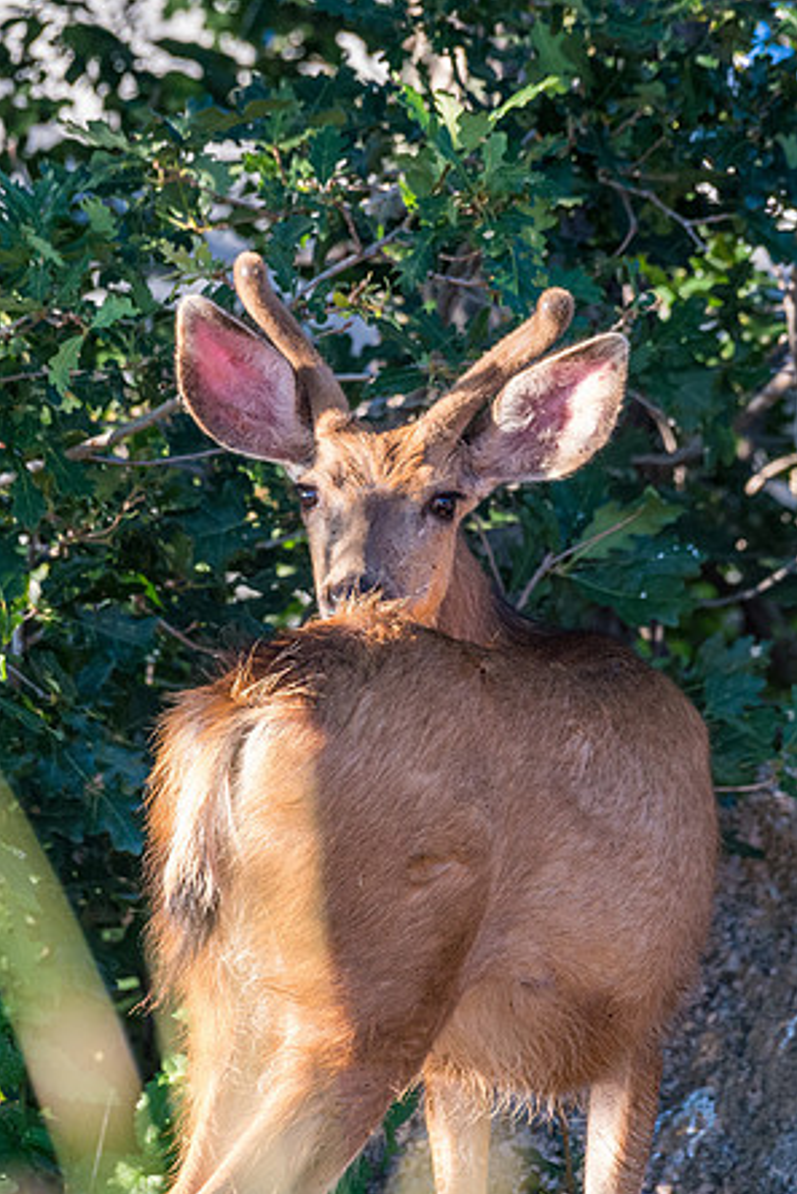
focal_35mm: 771
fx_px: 25582
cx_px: 399
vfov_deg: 2.7
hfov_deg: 1.8
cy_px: 591
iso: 2500
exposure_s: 1/500
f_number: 8
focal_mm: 500
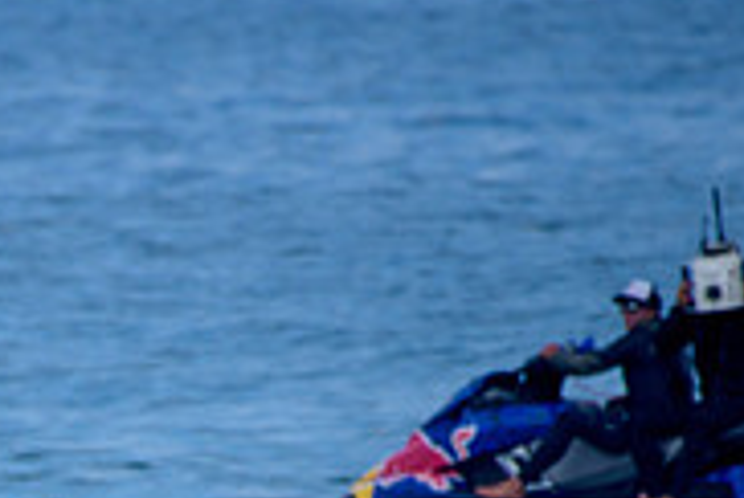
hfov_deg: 1.3
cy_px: 761
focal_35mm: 1591
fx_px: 32934
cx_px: -245
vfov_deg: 0.9
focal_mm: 500
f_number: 5.6
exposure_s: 1/2000
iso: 200
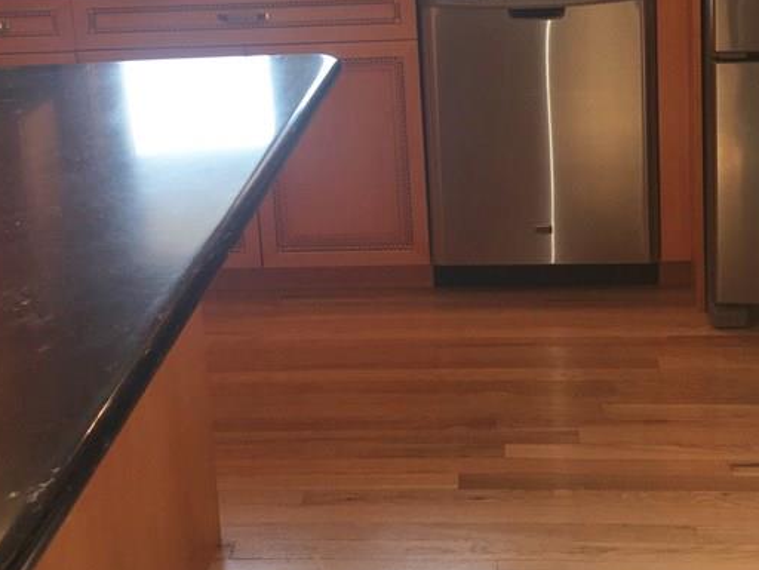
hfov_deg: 33.2
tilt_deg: -11.5
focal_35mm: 58
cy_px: 40
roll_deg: +2.5
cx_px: 406
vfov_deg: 24.4
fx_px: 1272
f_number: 2.2
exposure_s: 1/66
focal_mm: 4.15
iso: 25
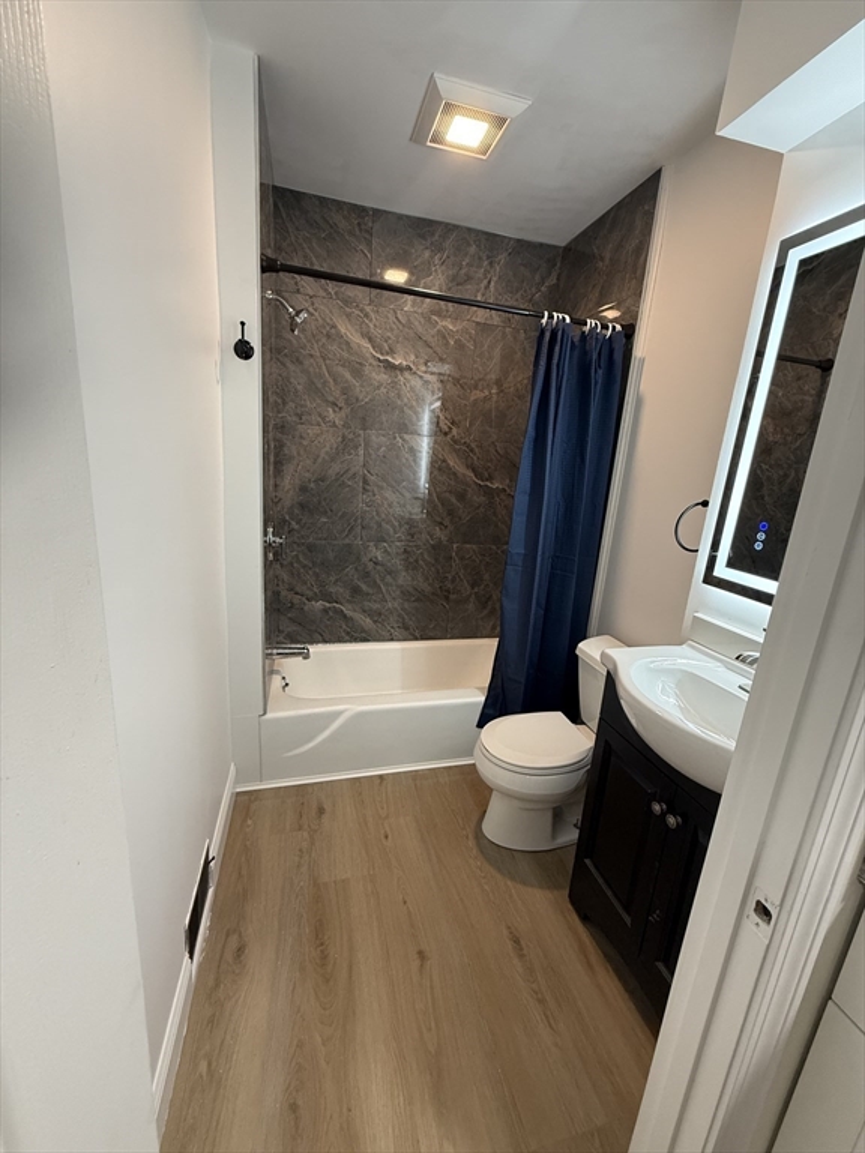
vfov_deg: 102.1
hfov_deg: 85.7
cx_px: 432
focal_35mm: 14
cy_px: 576
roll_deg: -5.2
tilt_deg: -12.8
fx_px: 466
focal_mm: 2.22
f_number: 2.2
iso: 250
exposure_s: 1/60
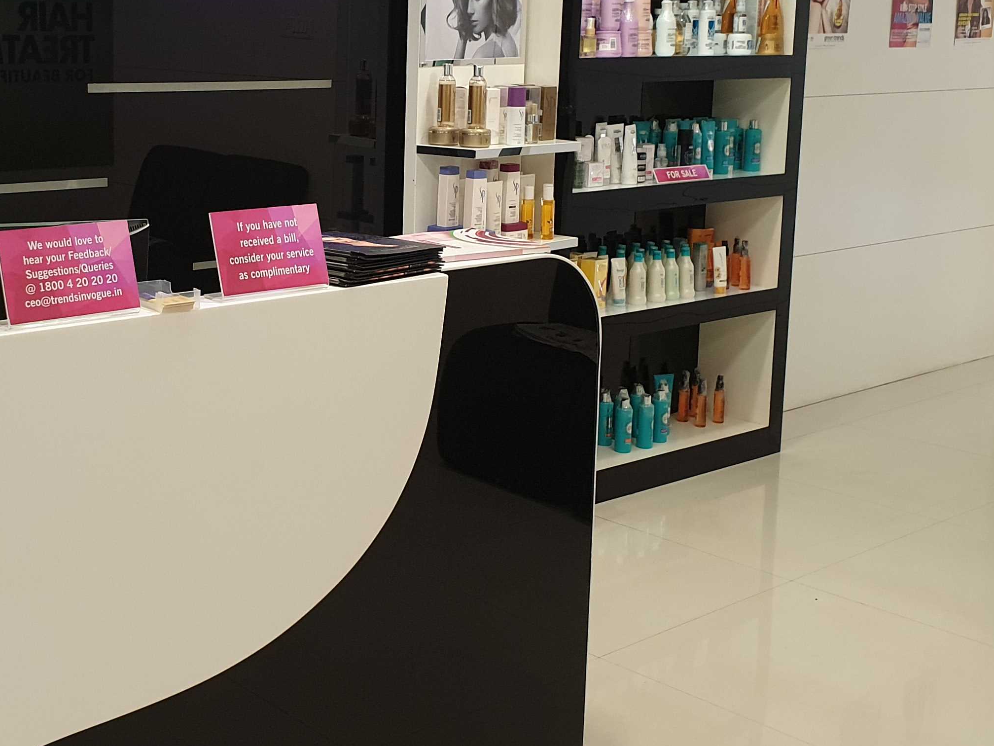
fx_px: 1493
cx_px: 283
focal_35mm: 52
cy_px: 235
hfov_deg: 36.2
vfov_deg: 27.8
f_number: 2.4
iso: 250
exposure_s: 1/50
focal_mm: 4.3
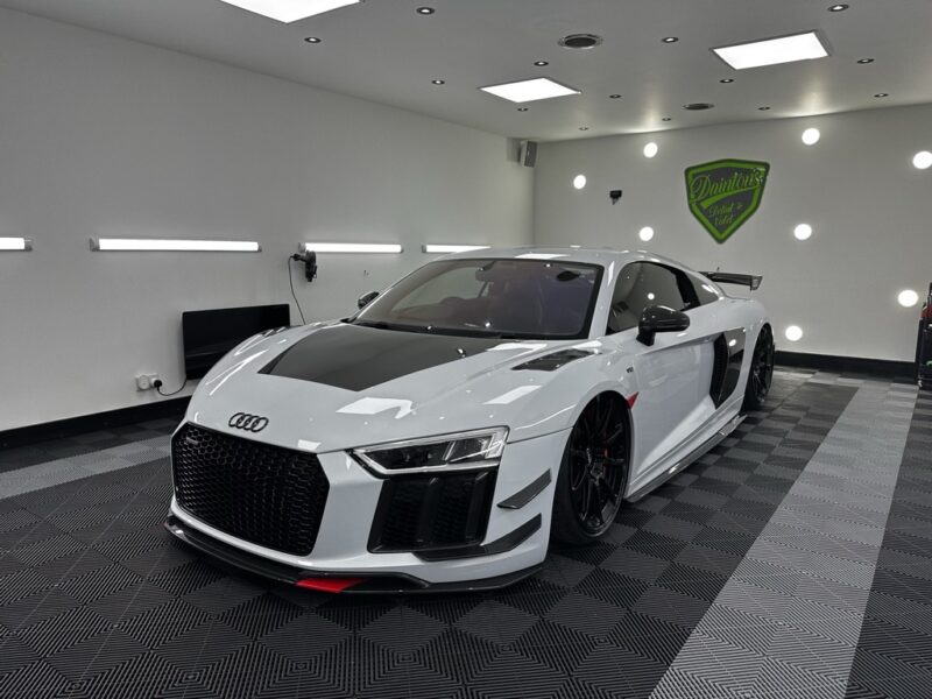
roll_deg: -0.1
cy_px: 350
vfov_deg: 56.8
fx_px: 646
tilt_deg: -9.5
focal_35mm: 24
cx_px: 466
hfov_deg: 71.6
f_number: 1.78
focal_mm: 6.86
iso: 80
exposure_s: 1/262
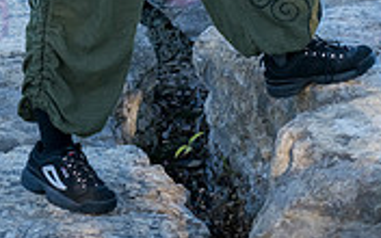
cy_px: -240
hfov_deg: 9.3
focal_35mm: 224
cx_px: 97
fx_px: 2326
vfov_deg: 5.7
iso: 400
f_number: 6.3
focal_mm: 86
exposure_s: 1/400
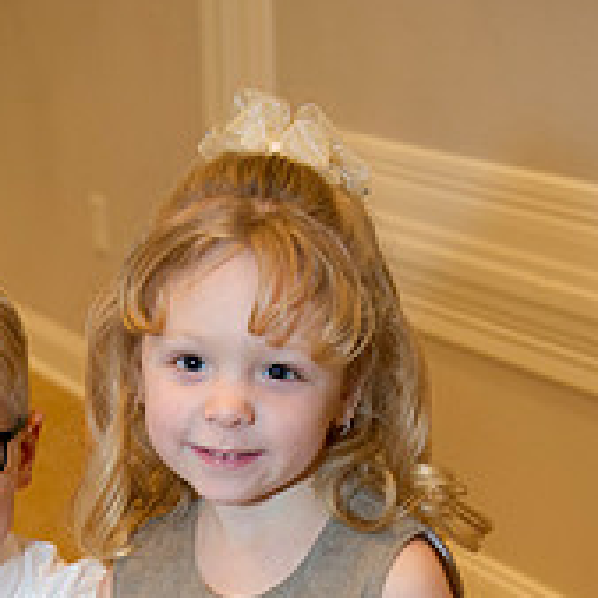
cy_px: 786
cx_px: 168
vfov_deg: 18.7
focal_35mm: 86
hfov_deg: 20.1
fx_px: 1681
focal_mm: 38
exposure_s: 1/80
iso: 1250
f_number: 4
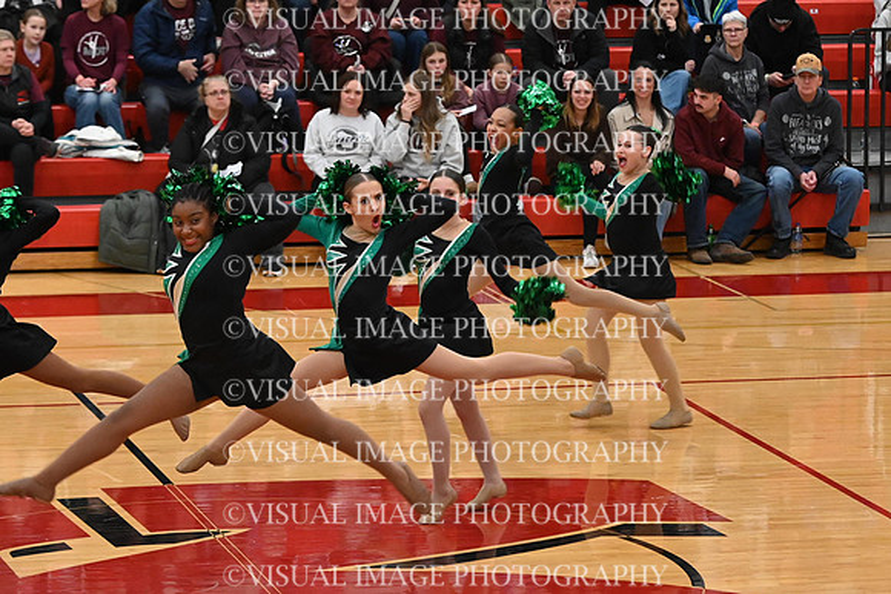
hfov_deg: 11.8
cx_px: 446
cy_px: 297
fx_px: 4307
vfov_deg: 7.9
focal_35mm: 174
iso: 8000
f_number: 4
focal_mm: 116
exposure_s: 1/400
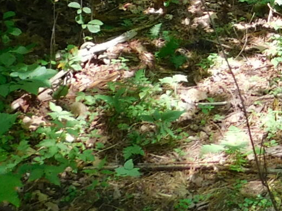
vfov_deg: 10.3
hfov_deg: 13.7
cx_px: 464
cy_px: -228
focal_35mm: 132
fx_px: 1075
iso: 125
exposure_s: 1/100
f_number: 3
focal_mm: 4
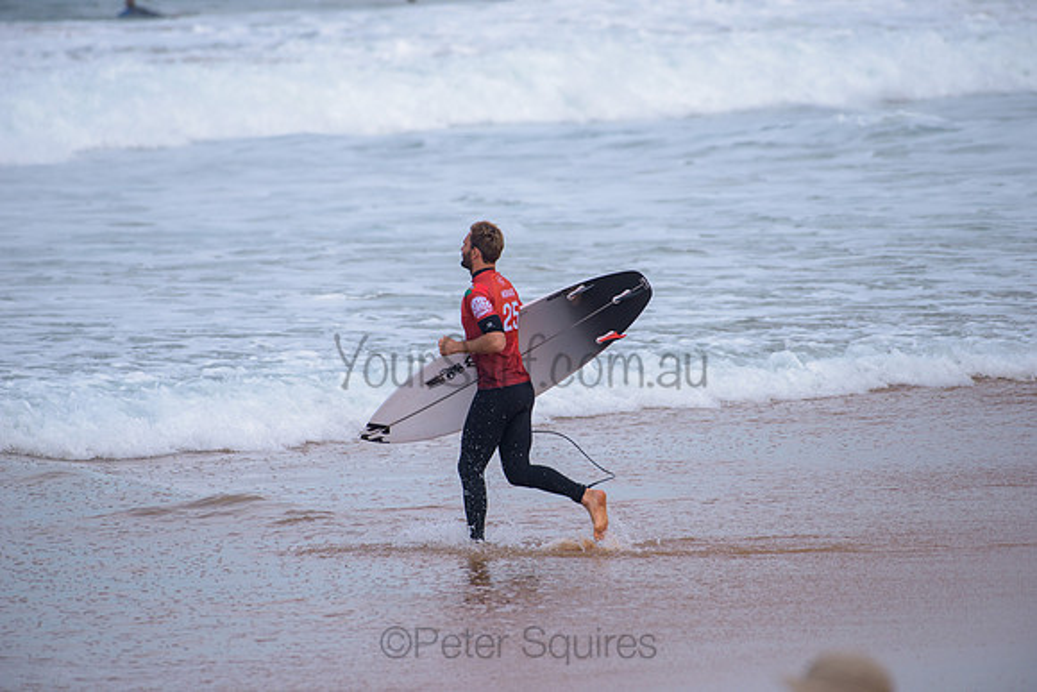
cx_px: 518
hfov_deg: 4.1
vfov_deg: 2.8
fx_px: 14405
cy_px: 346
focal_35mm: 500
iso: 250
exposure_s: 1/2500
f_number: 6.3
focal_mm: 500
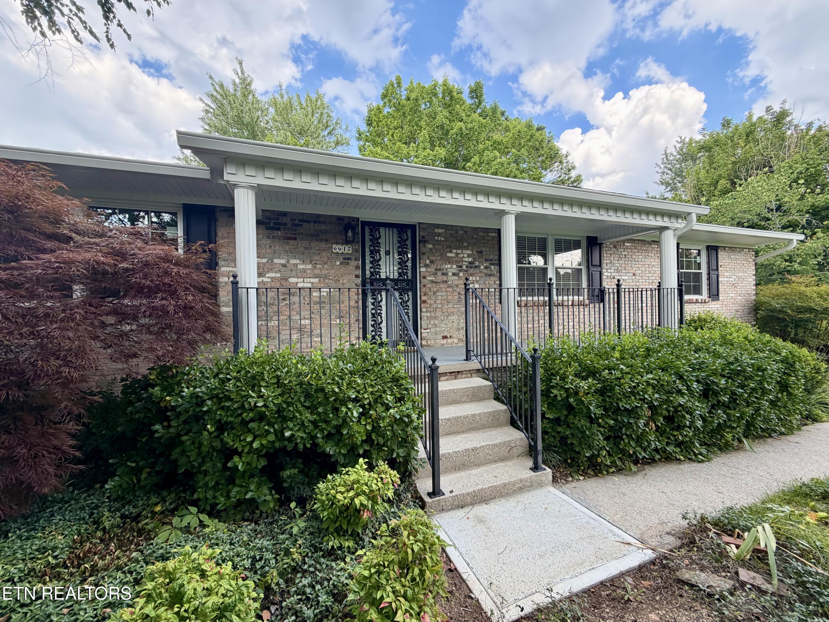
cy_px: 311
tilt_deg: +1.4
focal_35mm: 14
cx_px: 414
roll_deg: +1.8
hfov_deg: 102.1
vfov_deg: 85.7
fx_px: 335
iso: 50
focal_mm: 2.22
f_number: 2.2
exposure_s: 1/193
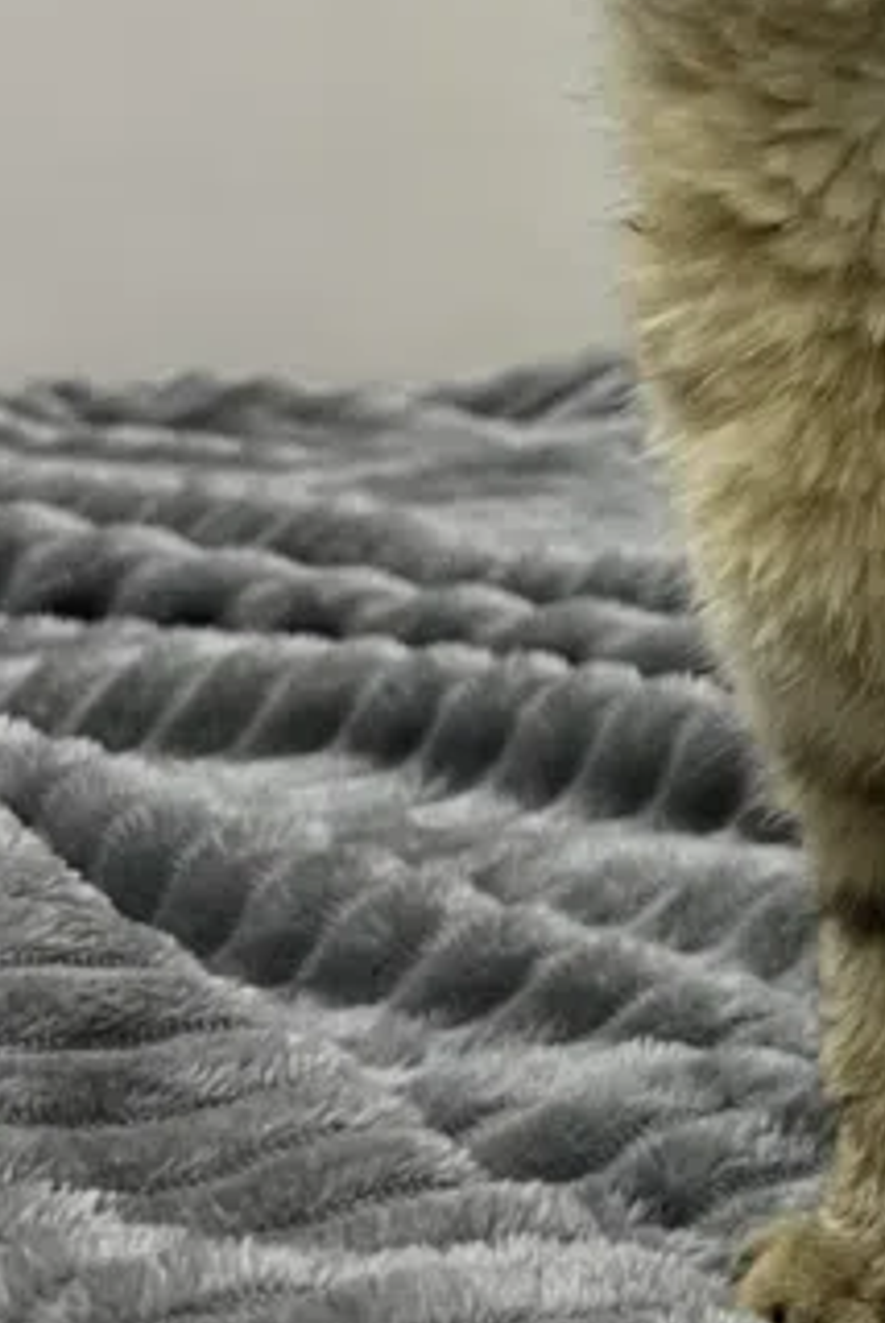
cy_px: 413
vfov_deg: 36.4
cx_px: 1183
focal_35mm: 54
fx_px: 1987
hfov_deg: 22.2
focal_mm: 5.7
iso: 500
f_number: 1.5
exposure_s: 1/49
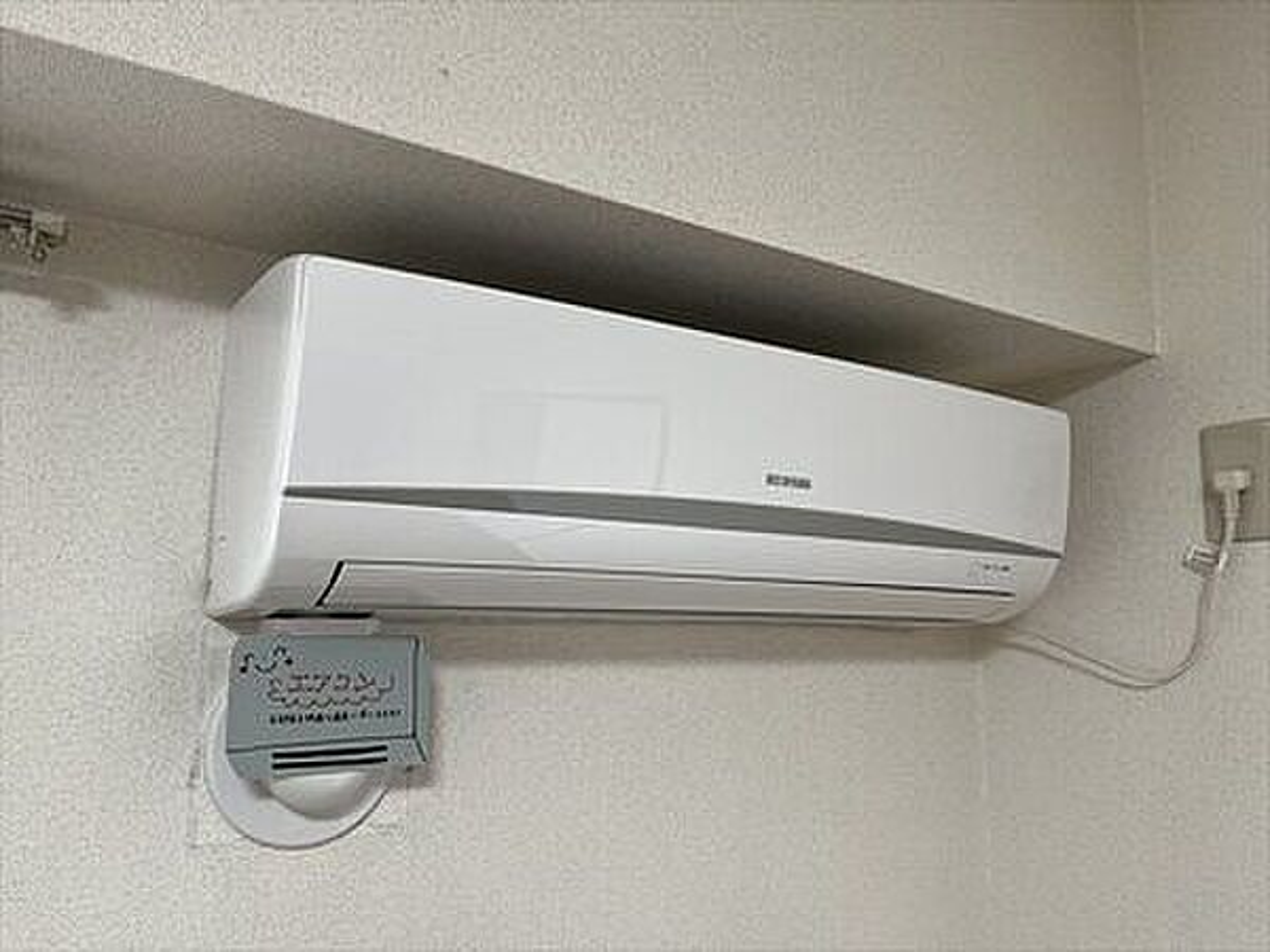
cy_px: 476
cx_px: 635
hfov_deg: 67.3
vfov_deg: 53.1
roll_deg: -0.4
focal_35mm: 26
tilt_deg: +10.4
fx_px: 954
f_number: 1.6
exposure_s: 1/100
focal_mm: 5.1
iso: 125
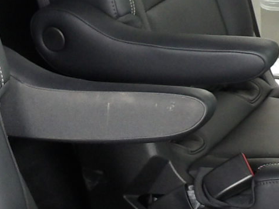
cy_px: 194
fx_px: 1056
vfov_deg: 11.2
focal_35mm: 131
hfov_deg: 14.8
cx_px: -3
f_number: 3.2
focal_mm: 4.3
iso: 212
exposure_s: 1/17
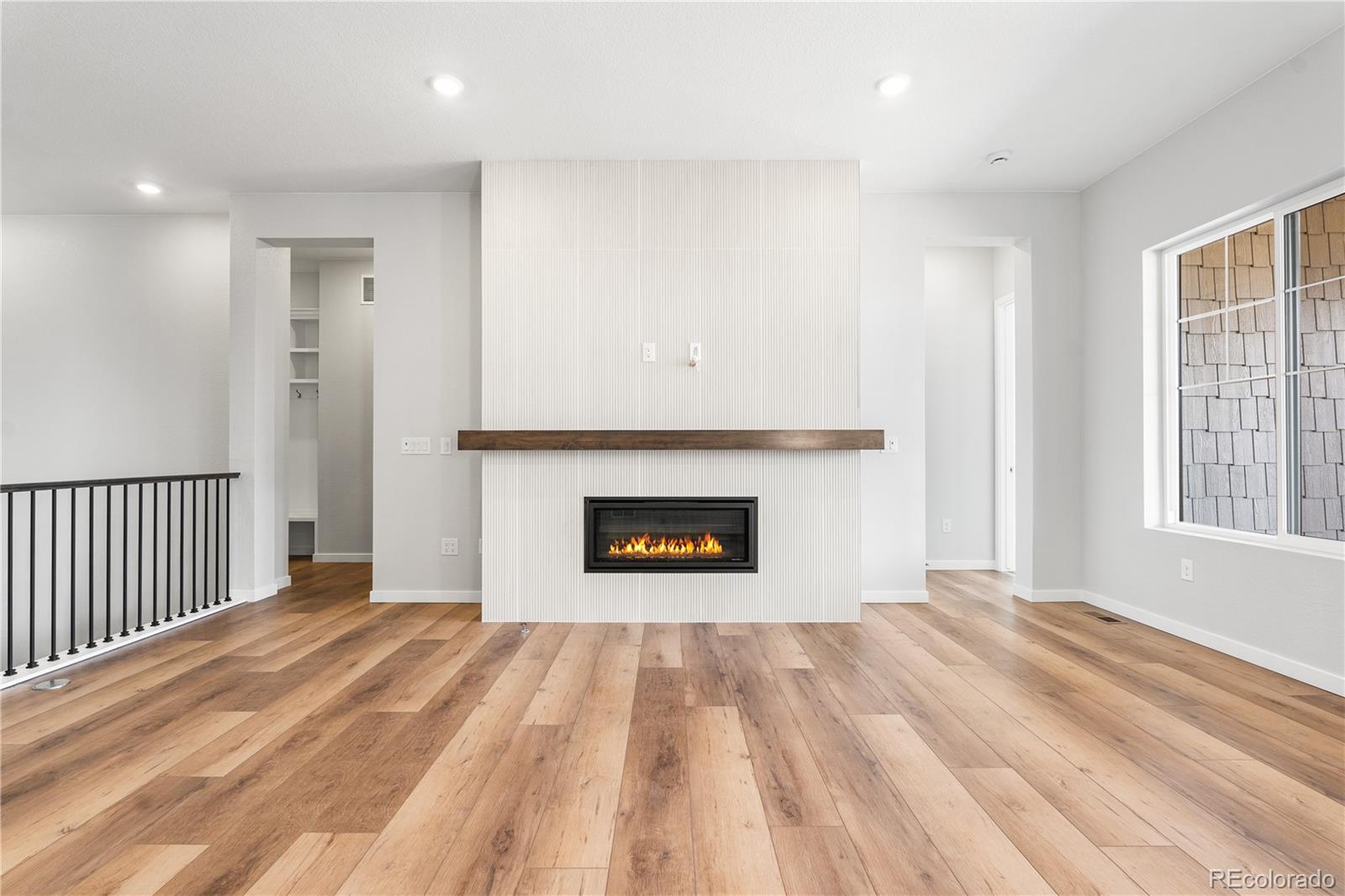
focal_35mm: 16
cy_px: 448
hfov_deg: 96.7
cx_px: 672
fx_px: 598
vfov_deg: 73.7
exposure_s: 1/8
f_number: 7.1
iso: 200
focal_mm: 16
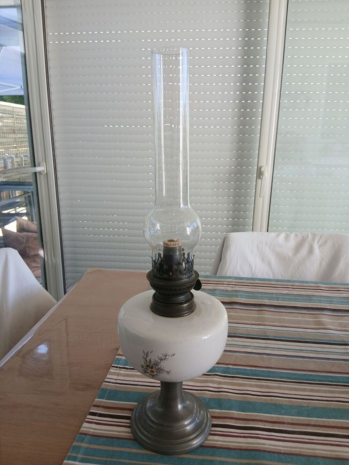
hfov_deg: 53.1
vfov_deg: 67.3
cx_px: 174
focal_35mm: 26
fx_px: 349
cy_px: 232
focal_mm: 3.98
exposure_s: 1/50
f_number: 1.8
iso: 20
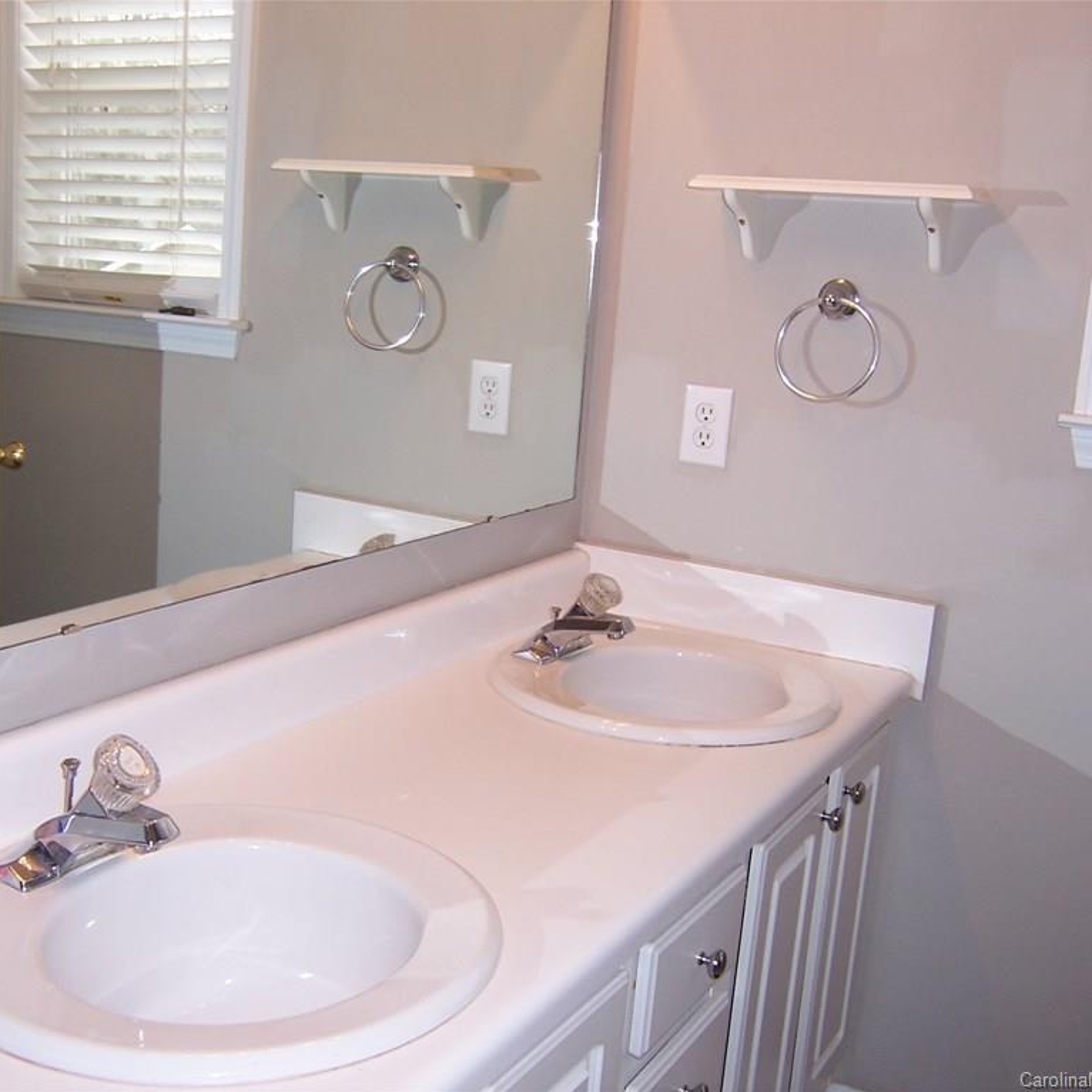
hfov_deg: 42.7
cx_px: 453
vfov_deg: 42.8
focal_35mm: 39
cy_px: 546
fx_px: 1392
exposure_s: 1/60
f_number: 2.8
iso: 80
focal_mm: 5.5
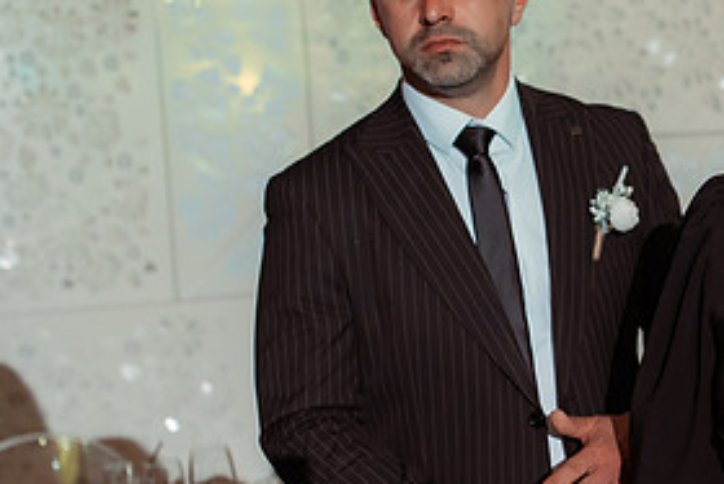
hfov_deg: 22.6
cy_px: 256
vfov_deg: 15.9
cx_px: 741
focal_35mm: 86
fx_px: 1730
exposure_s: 1/200
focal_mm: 35
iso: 1600
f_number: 2.8
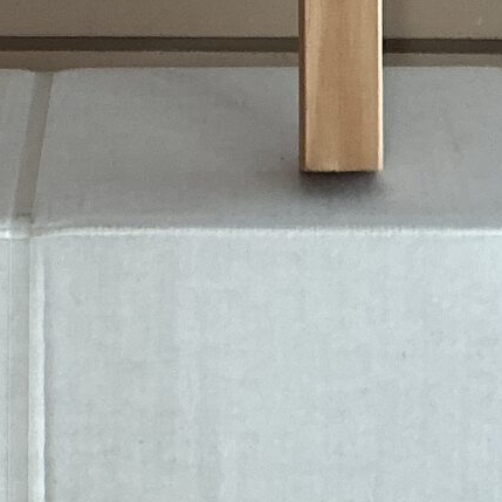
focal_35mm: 153
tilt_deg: -11.1
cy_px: -278
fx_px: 2510
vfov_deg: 10.9
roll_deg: +0.6
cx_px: 310
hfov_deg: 11.4
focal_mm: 3
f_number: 1.8
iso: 40
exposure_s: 1/60
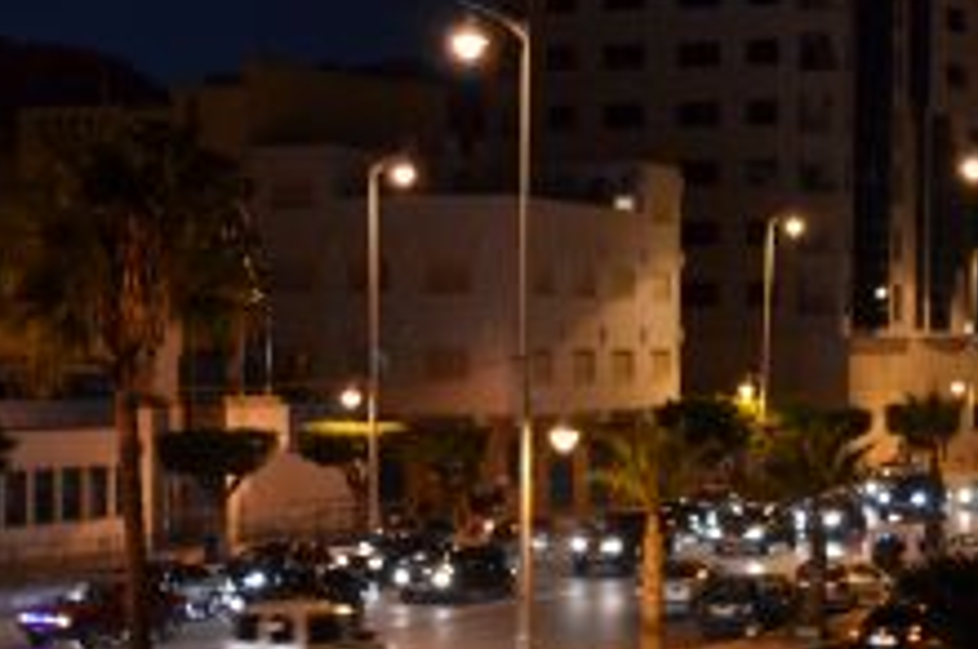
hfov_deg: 20.8
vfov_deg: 14.2
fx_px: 2604
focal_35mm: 96
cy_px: 413
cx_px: 880
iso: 720
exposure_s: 1/15
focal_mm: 22
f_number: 4
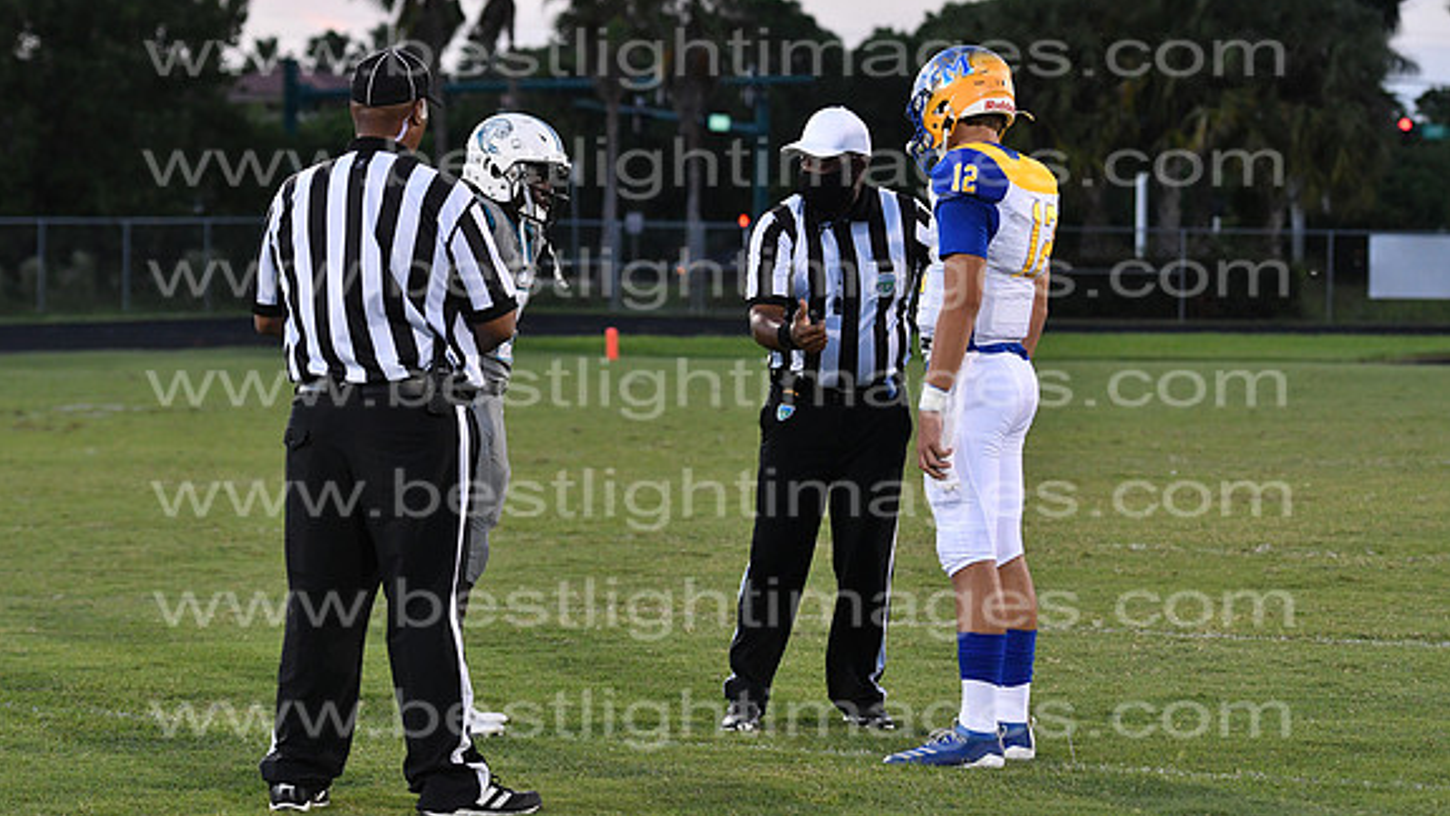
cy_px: 334
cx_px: 722
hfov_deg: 15.8
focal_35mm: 136
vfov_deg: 8.9
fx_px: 5229
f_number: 4
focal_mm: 86
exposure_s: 1/800
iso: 1600
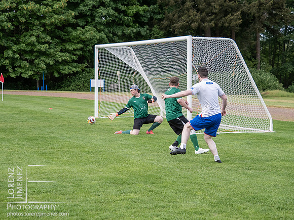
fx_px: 764
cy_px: 110
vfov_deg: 16.4
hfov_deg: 21.8
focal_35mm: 90
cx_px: 147
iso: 500
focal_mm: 45
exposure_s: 1/1250
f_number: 2.8
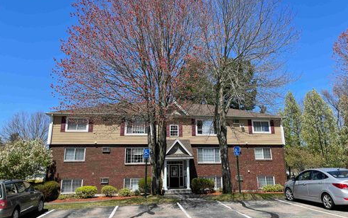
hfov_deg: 66.4
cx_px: 173
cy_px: 90
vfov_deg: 44.4
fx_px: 266
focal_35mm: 28
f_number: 1.6
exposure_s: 1/2506
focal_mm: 4.2
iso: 32
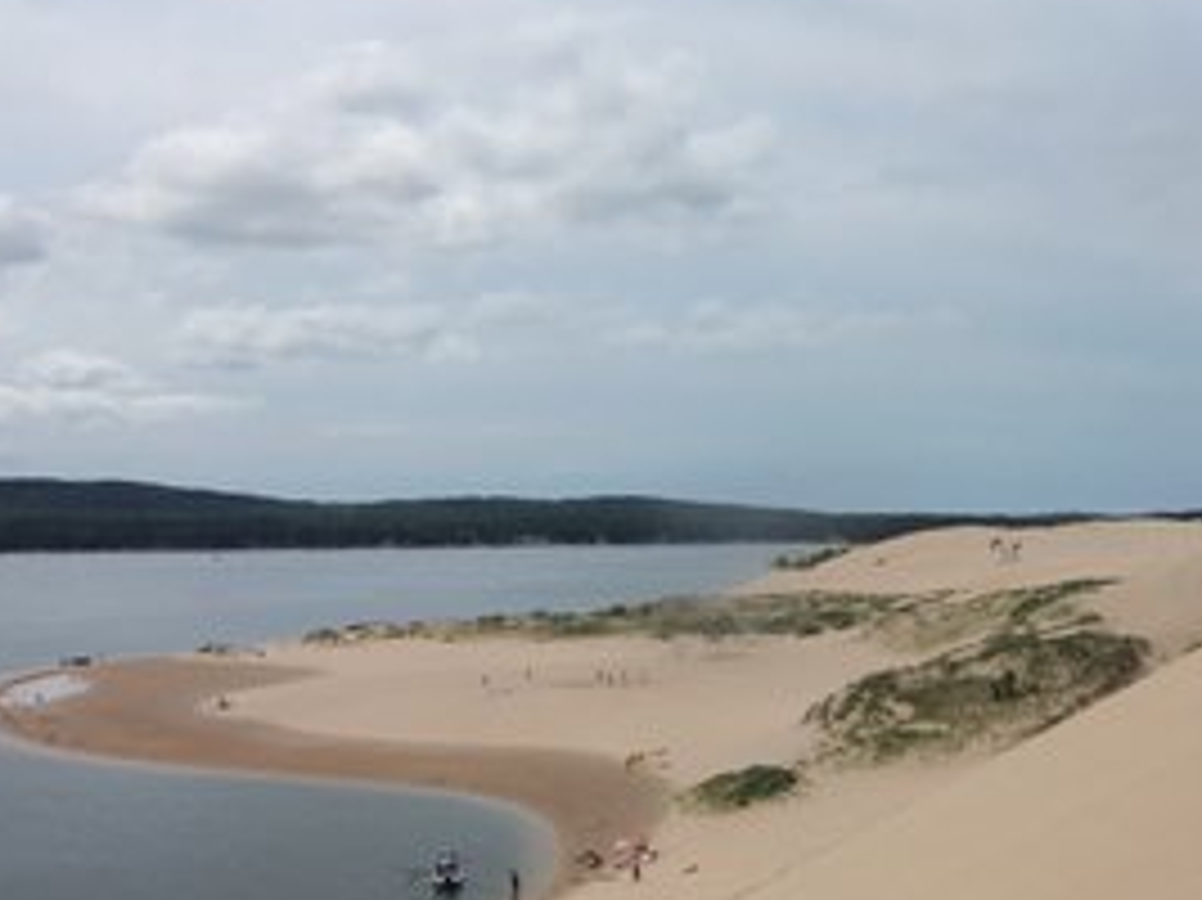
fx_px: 1458
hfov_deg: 44.5
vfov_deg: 34.0
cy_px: 608
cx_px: 734
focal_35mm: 42
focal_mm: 5.1
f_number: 10.8
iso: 64
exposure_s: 1/200
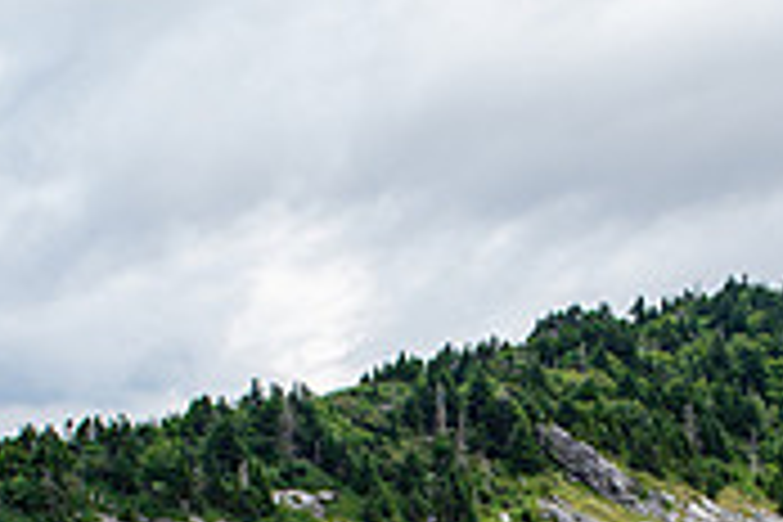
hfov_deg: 22.5
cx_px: 567
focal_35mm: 90
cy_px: 632
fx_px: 1957
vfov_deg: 14.7
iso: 200
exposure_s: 1/500
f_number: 4.5
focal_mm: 18
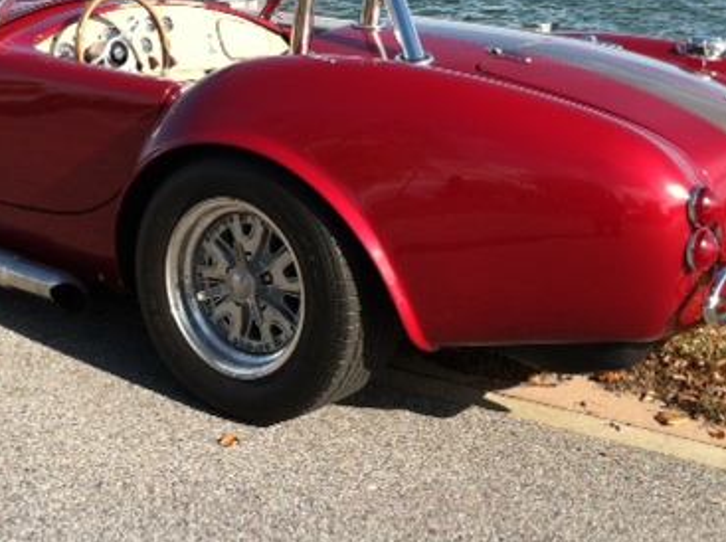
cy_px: 133
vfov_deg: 23.7
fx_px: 1277
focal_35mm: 61
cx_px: 267
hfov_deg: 31.6
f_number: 2.8
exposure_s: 1/717
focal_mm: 3.85
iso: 80
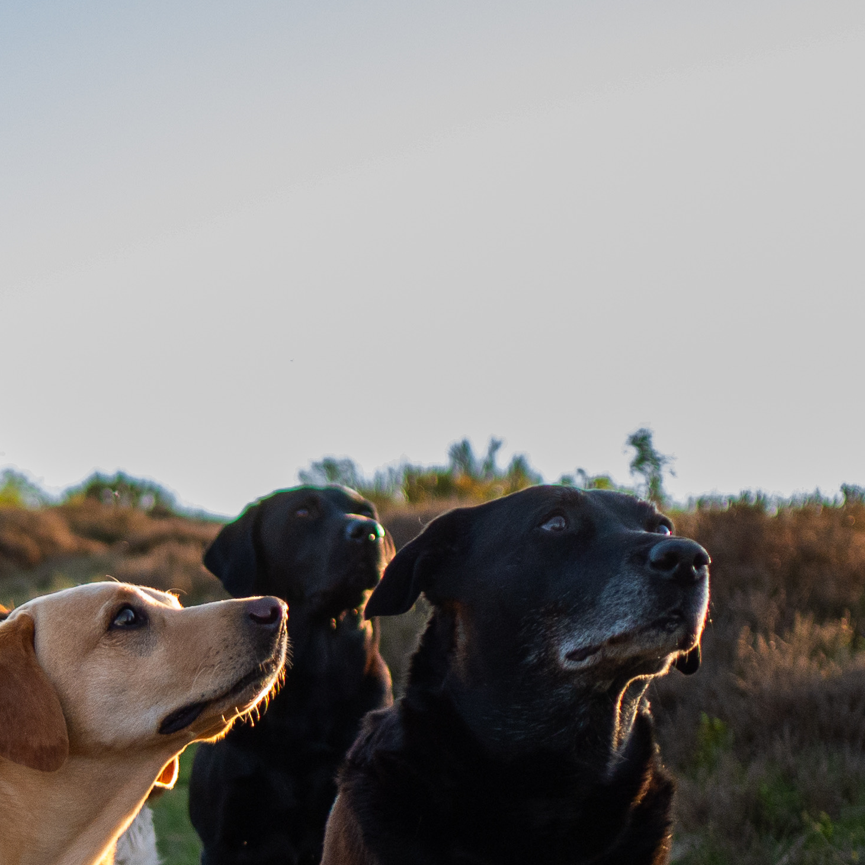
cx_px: -143
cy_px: 847
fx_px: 2516
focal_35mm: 89
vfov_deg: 19.0
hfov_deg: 18.6
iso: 400
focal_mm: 16
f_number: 1.4
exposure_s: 1/4000
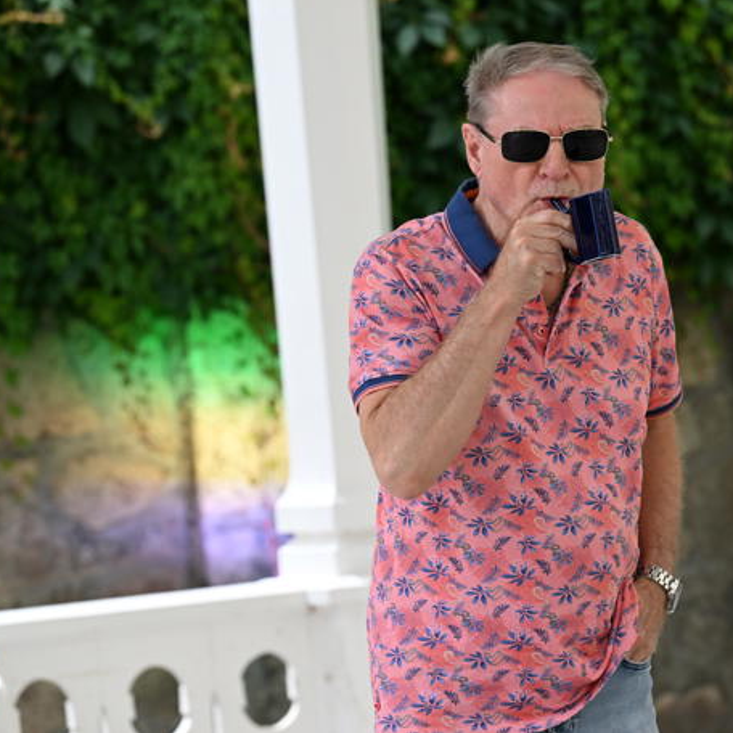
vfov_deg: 9.7
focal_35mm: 180
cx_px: 535
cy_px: 365
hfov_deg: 9.7
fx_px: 4312
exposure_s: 1/3200
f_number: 5
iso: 1250
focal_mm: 140
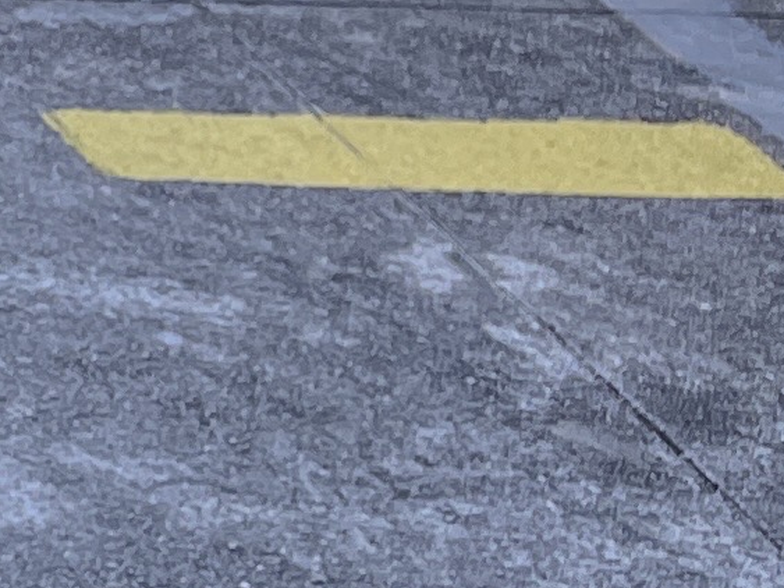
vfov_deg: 8.1
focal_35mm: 179
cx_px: -1940
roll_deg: -0.3
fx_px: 4053
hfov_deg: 8.3
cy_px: -259
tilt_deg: -18.9
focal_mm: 5.1
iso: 32
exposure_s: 1/208
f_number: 1.6
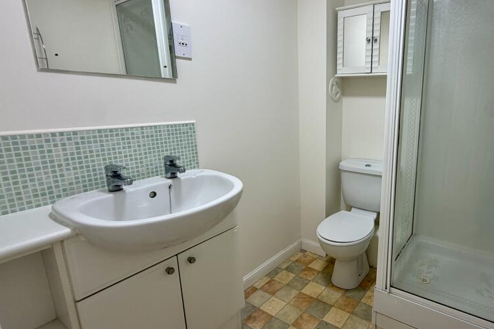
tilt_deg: -11.9
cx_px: 337
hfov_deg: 80.6
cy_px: 157
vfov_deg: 61.9
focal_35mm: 20
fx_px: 274
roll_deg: -0.5
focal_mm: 2.22
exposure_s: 1/100
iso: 125
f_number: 2.2
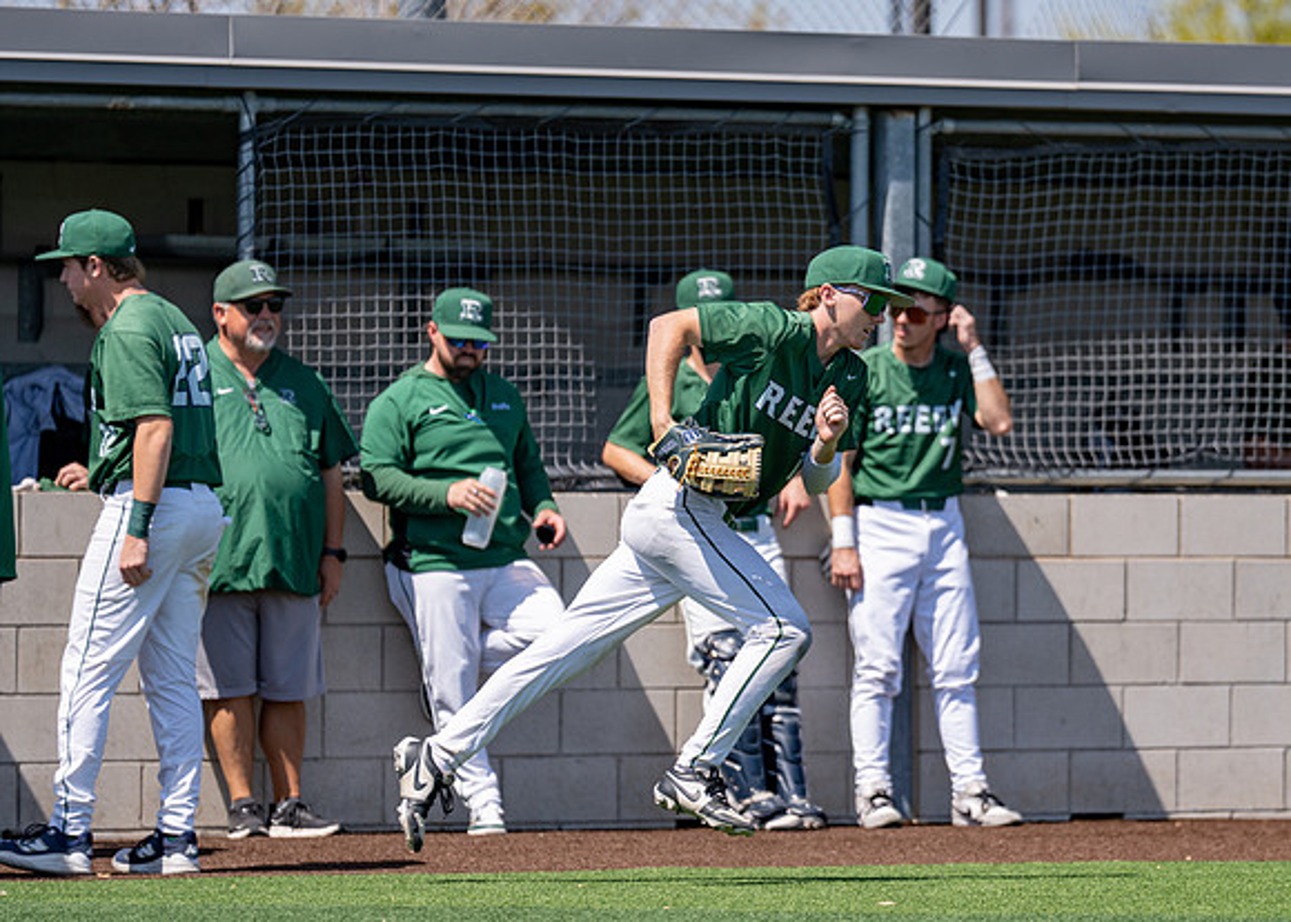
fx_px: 9577
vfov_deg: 5.5
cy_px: 458
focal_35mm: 261
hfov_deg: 7.7
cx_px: 849
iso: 100
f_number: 2.8
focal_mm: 200
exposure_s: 1/2000
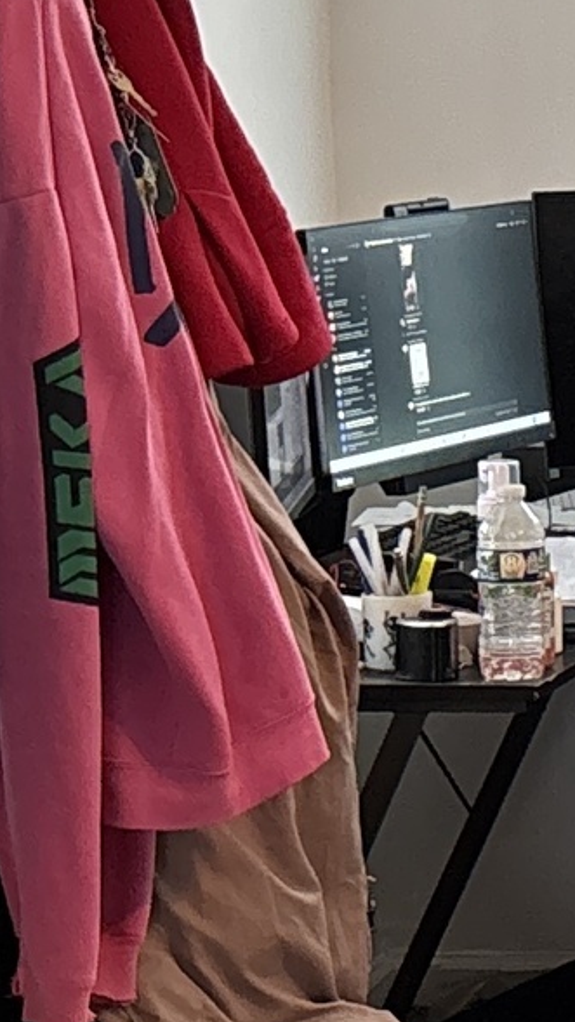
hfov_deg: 7.2
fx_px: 4009
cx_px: 1817
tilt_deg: -9.3
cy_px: 542
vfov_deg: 14.5
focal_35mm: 148
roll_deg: -0.8
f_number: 1.6
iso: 400
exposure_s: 1/60
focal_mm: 5.96
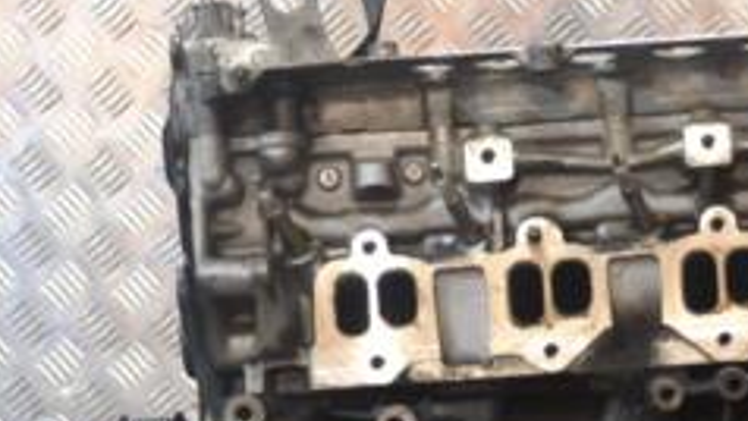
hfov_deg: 17.9
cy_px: 591
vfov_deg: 9.9
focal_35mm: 119
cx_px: 581
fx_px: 2361
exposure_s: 1/80
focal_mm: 30
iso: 3200
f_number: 4.5
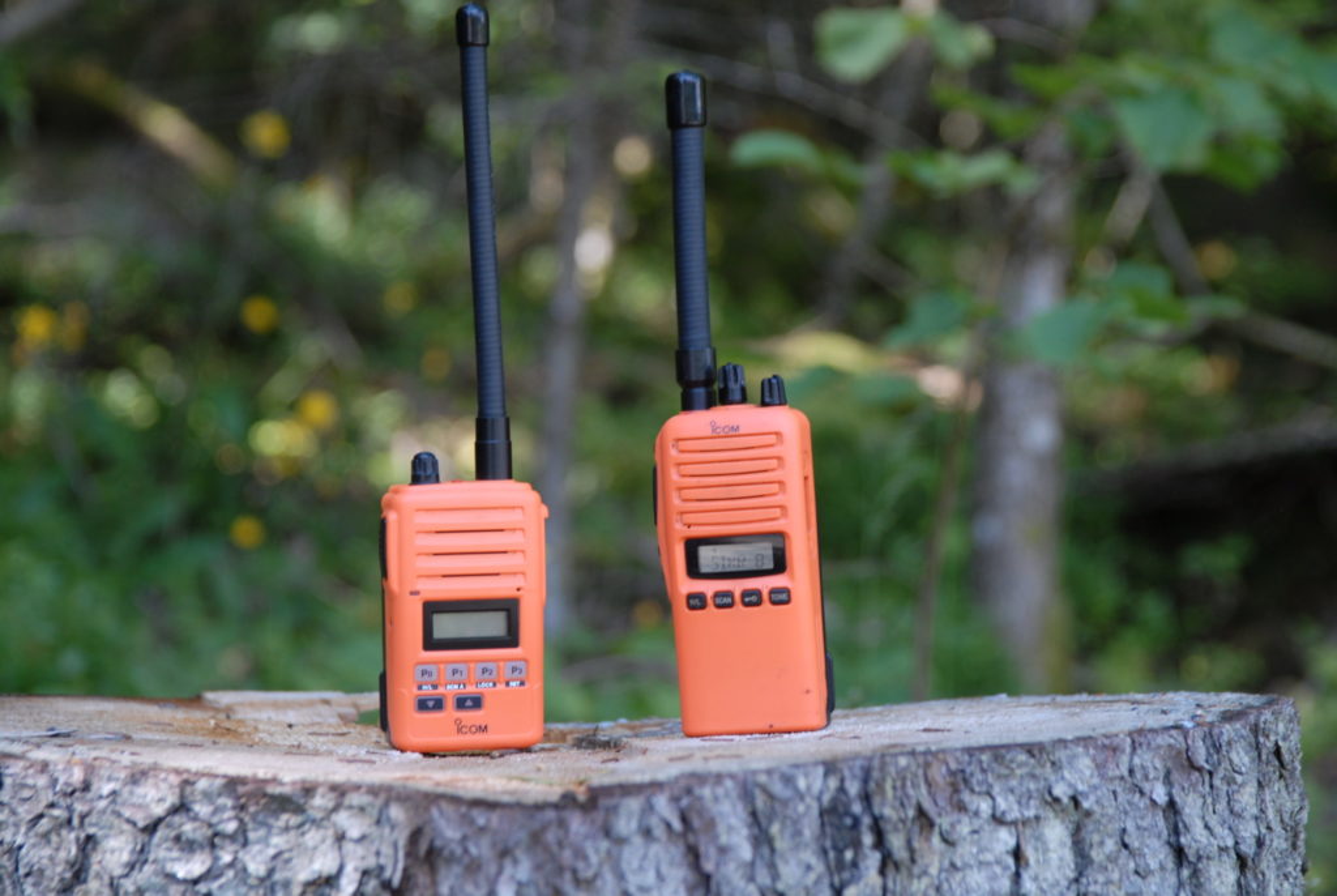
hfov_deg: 16.0
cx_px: 668
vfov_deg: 10.8
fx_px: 4742
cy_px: 448
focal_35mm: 128
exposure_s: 1/90
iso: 200
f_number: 5
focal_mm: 85
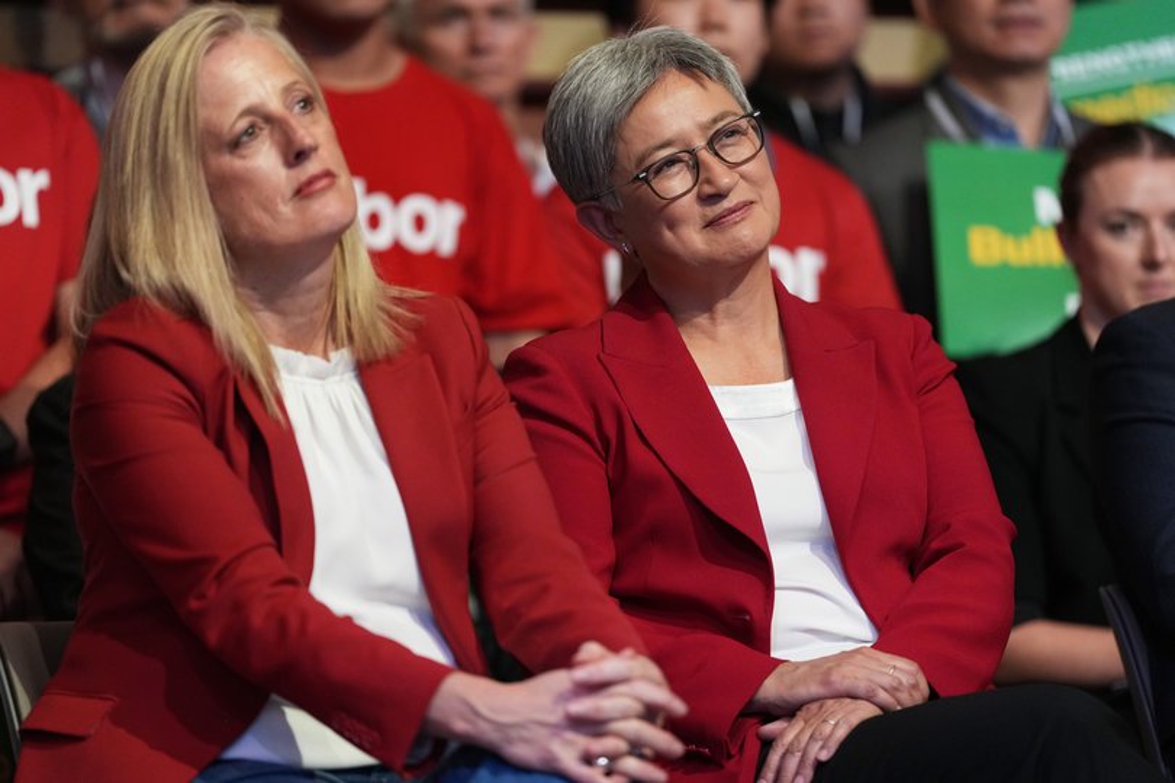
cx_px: 588
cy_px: 392
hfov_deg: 10.3
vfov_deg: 6.9
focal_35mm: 200
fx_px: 6527
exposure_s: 1/320
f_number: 2.8
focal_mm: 200
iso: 2500
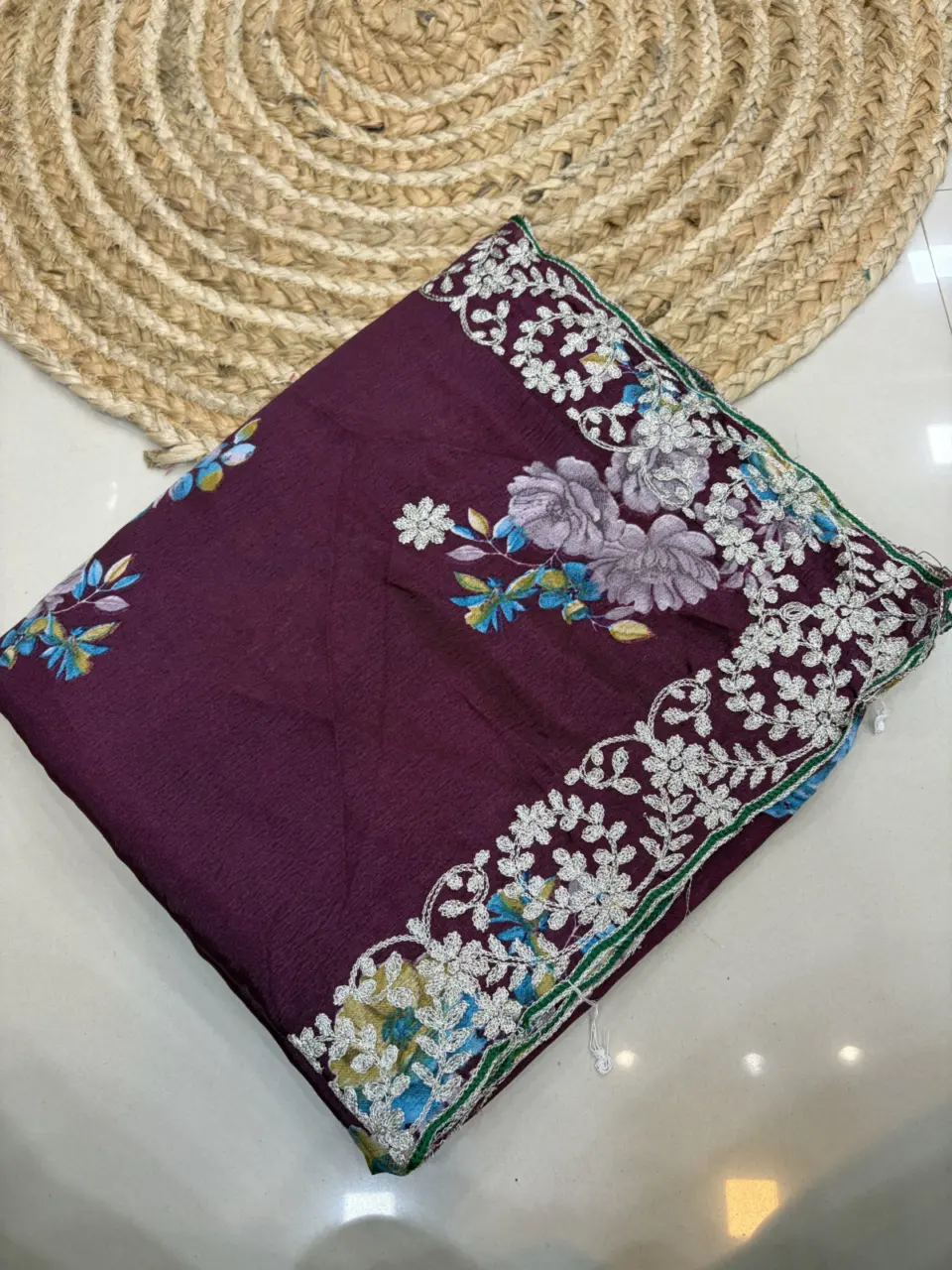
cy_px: 635
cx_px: 476
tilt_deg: -67.9
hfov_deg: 53.1
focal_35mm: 26
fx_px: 953
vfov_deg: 67.3
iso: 80
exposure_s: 1/50
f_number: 1.6
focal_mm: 5.96
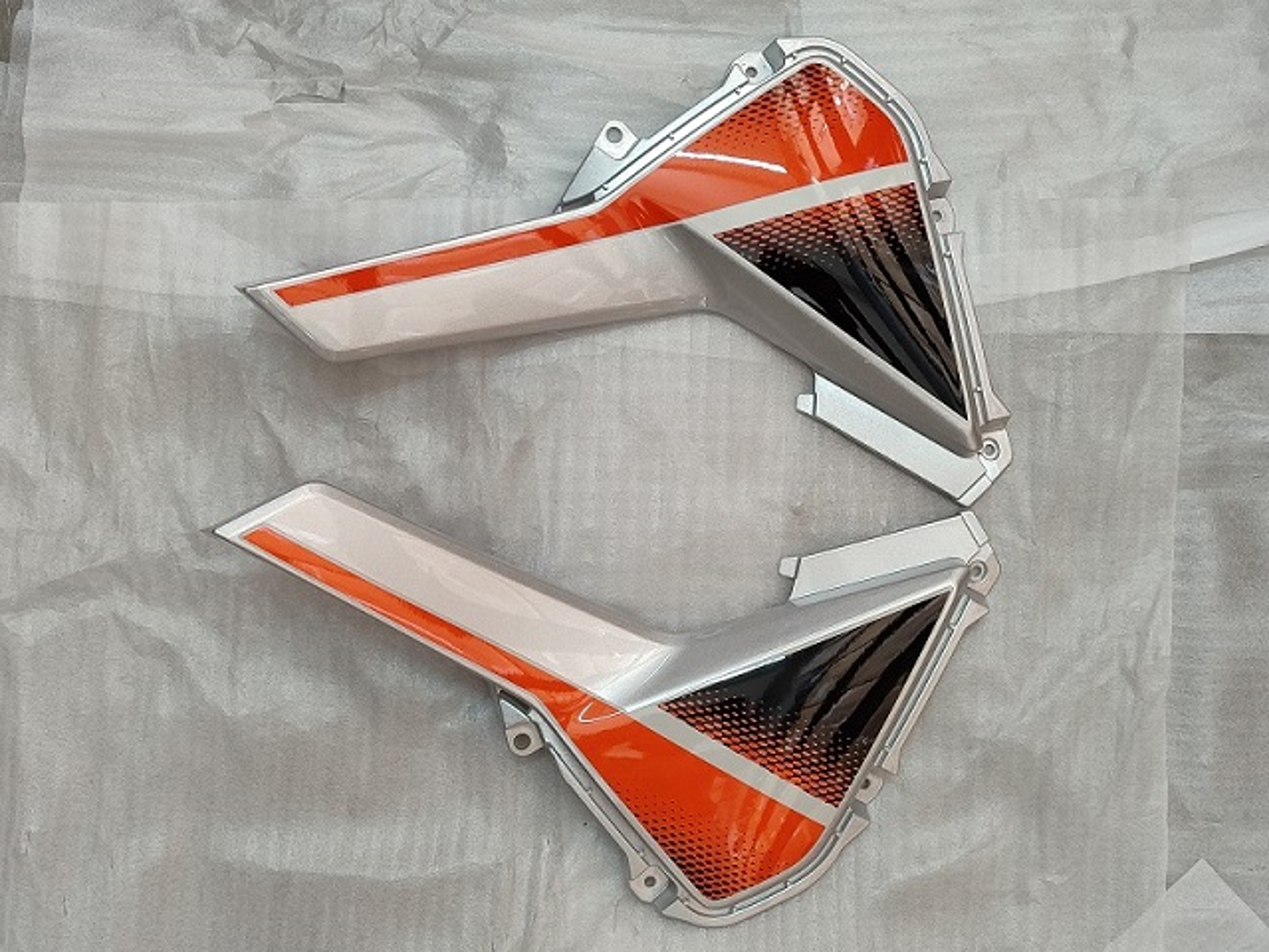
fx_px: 916
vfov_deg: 54.9
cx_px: 634
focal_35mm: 25
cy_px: 476
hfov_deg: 69.4
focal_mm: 5.95
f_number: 1.89
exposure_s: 1/50
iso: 368
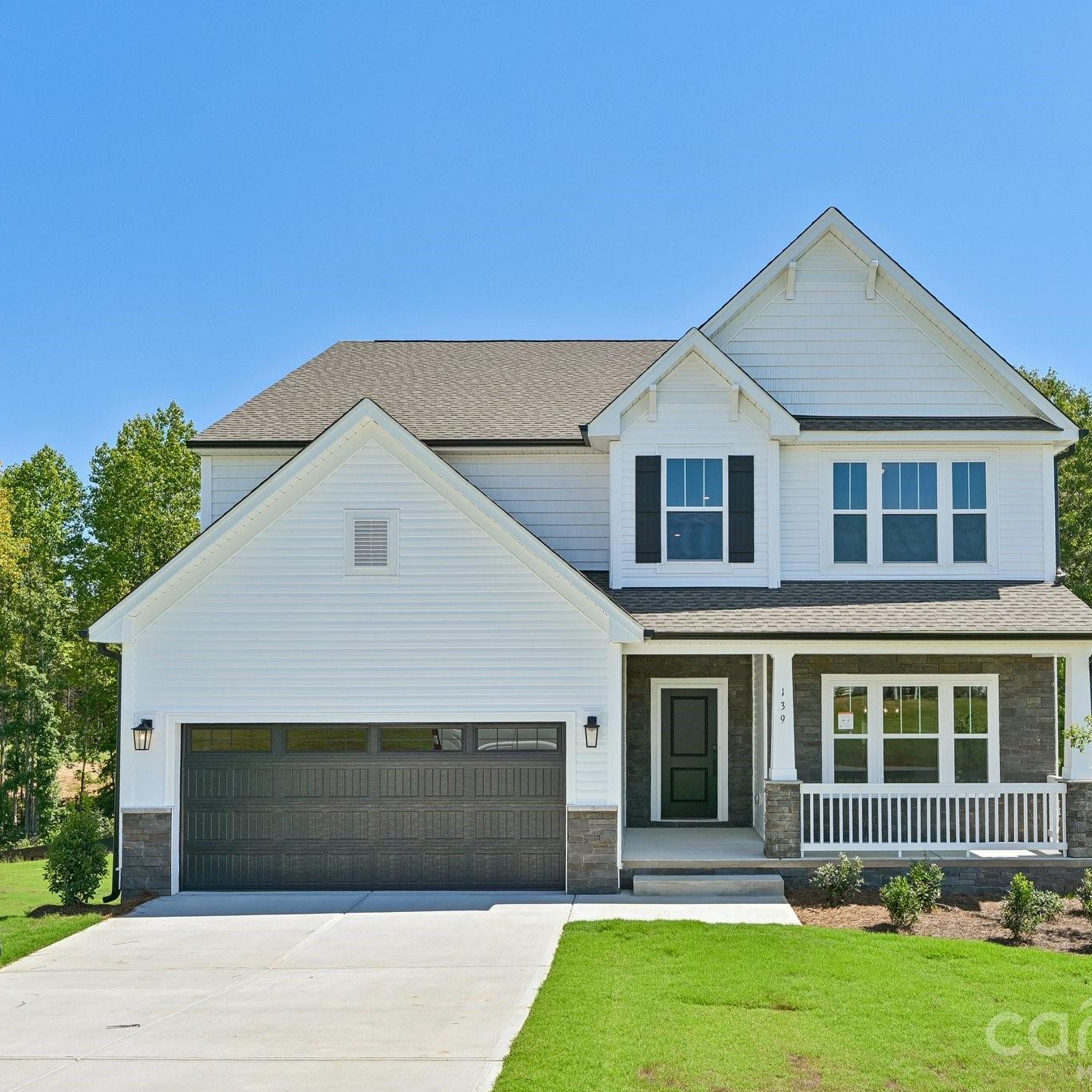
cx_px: 644
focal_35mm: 31
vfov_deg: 52.5
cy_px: 542
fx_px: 1106
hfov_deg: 52.2
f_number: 8
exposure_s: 1/400
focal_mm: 24
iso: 100
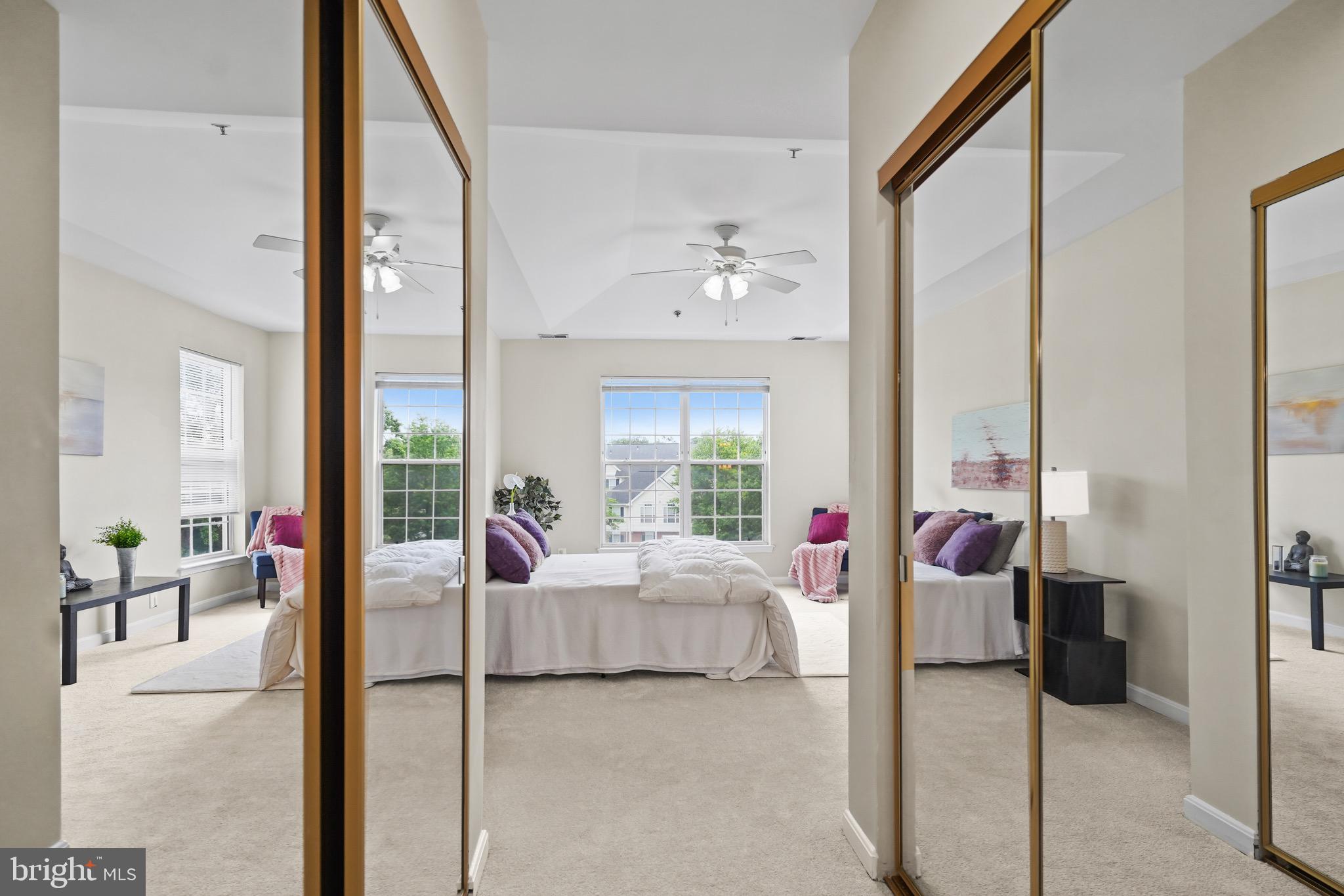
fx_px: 635
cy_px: 448
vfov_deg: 70.4
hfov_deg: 93.3
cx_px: 672
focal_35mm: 17
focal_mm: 17
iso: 320
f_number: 4
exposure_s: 1/60
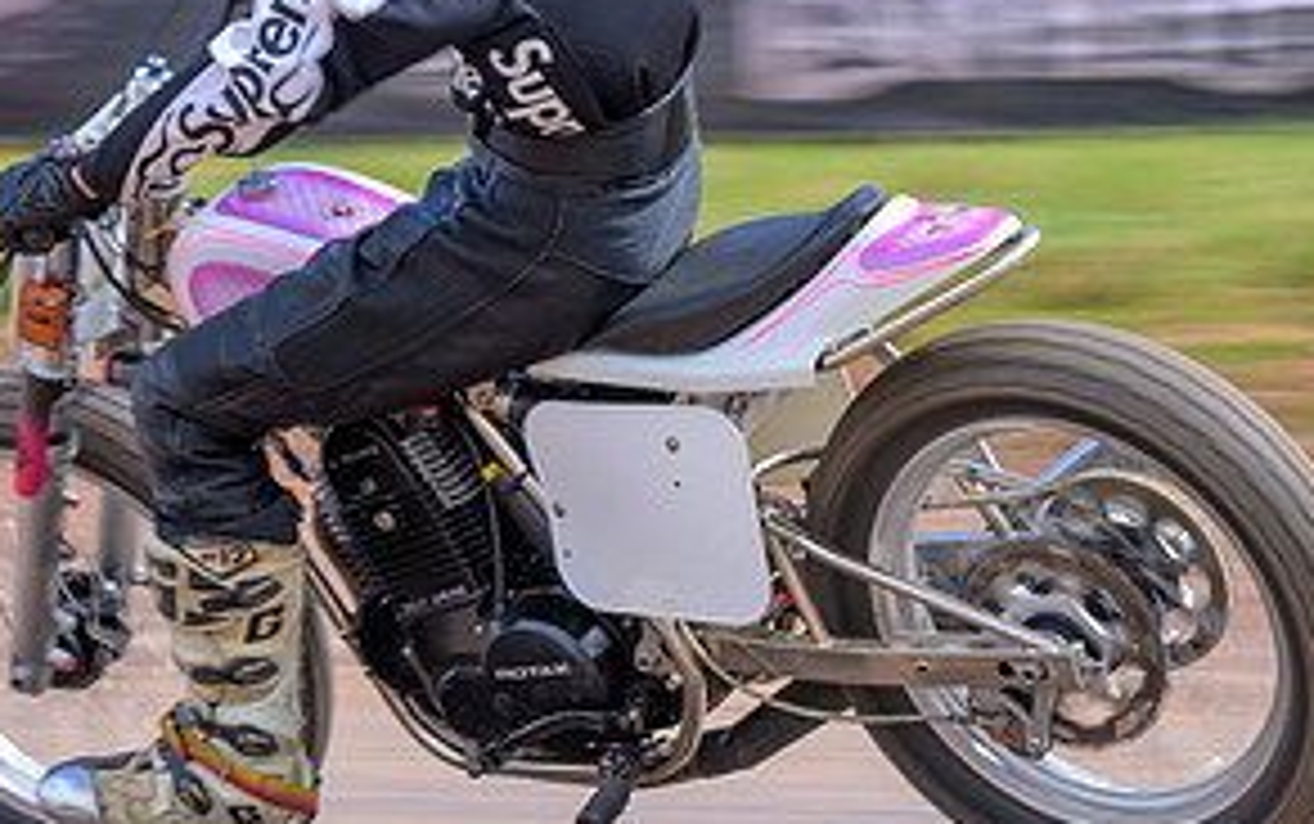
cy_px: 302
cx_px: 616
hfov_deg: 7.0
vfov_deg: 4.4
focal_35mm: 299
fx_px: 10716
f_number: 9
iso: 140
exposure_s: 1/125
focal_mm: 99
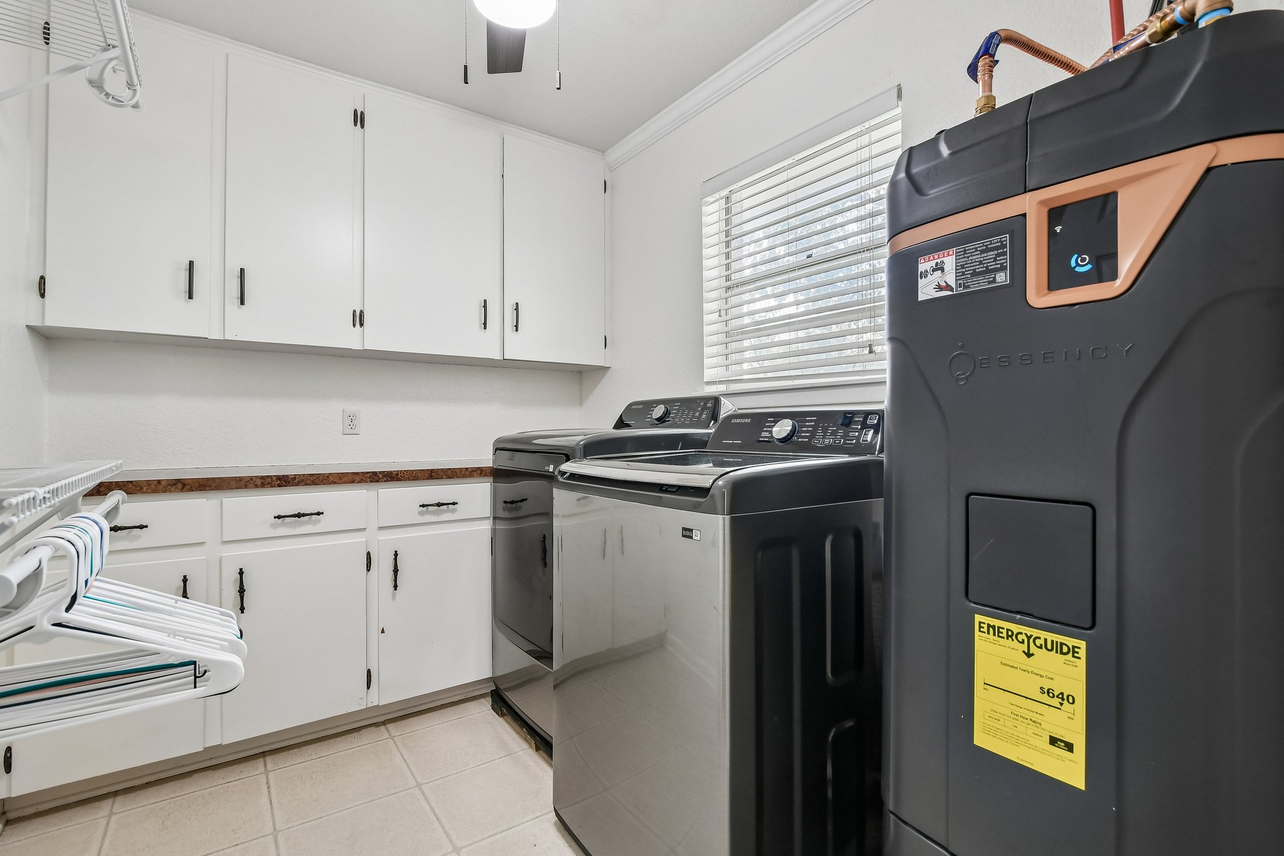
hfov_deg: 100.4
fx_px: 535
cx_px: 642
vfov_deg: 77.3
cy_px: 428
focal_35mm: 15
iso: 400
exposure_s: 1/15
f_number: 8
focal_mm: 10
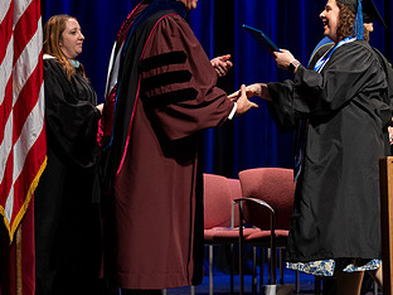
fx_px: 1419
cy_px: 137
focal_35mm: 125
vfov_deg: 11.9
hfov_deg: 15.7
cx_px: 265
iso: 640
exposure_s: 1/250
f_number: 2.8
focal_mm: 70
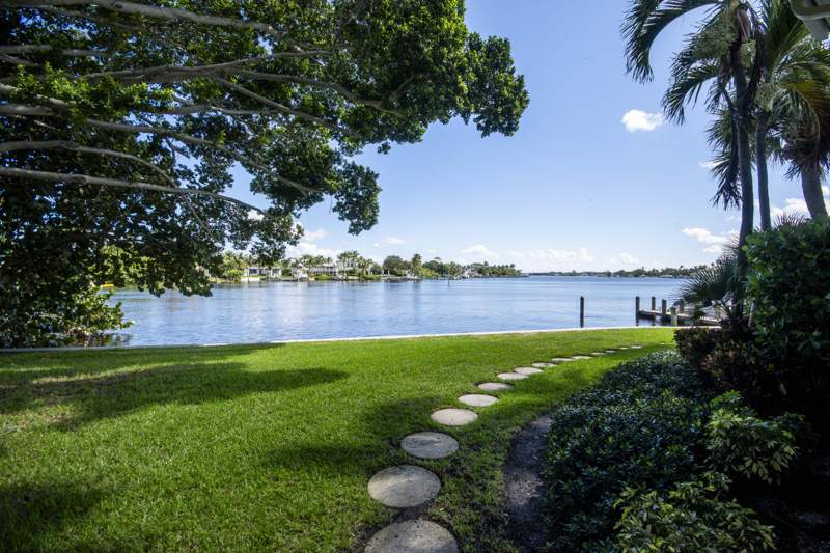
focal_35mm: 15
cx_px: 415
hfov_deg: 100.4
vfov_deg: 77.3
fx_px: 346
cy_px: 276
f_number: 8
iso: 100
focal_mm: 10
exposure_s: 1/200
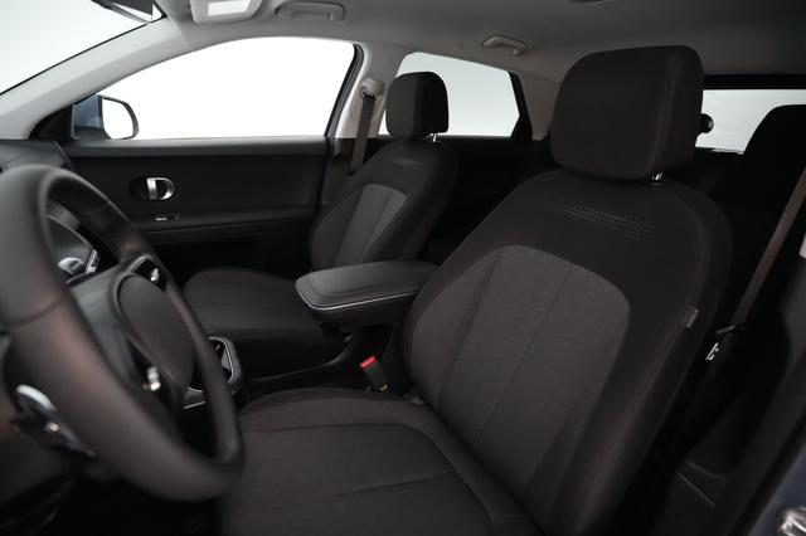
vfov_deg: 70.4
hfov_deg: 93.3
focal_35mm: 17
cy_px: 268
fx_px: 380
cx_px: 403
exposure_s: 1/320
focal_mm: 17
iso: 12800
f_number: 2.8
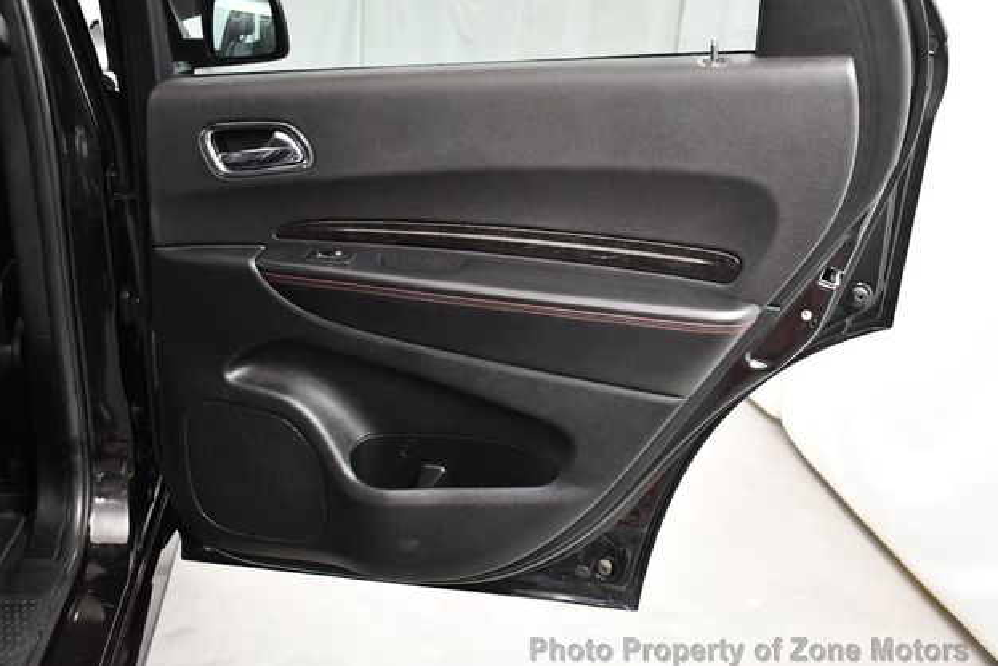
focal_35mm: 37
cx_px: 511
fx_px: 1026
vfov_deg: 36.0
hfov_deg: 51.9
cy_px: 339
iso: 4000
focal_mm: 18
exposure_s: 1/60
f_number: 3.5
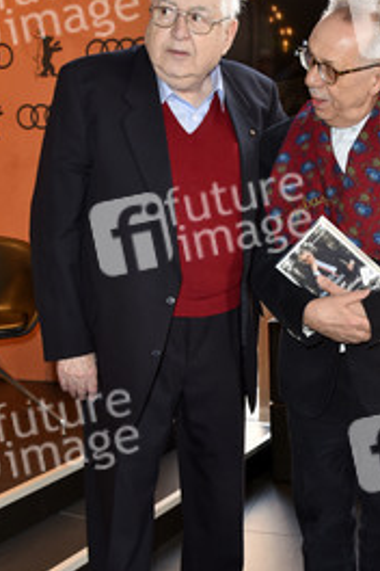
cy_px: 333
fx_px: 839
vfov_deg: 37.4
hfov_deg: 25.3
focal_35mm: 53
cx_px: 263
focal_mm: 35
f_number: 5.6
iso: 800
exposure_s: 1/125
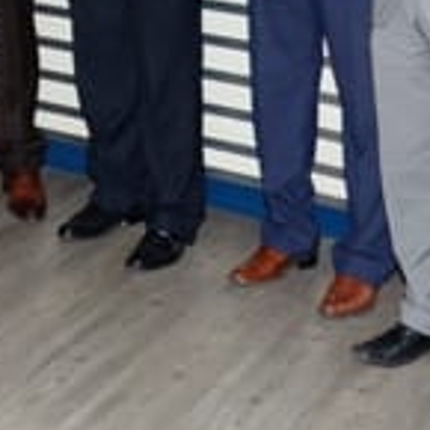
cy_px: -74
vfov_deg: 14.4
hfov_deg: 14.3
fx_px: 1657
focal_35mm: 118
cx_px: -92
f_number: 5.6
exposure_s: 1/60
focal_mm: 21
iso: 400
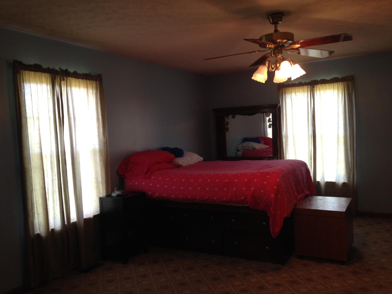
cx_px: 196
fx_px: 374
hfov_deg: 55.4
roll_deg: +4.4
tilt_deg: -5.5
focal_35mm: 33
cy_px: 147
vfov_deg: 42.9
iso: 64
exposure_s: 1/20
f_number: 2.4
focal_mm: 4.12
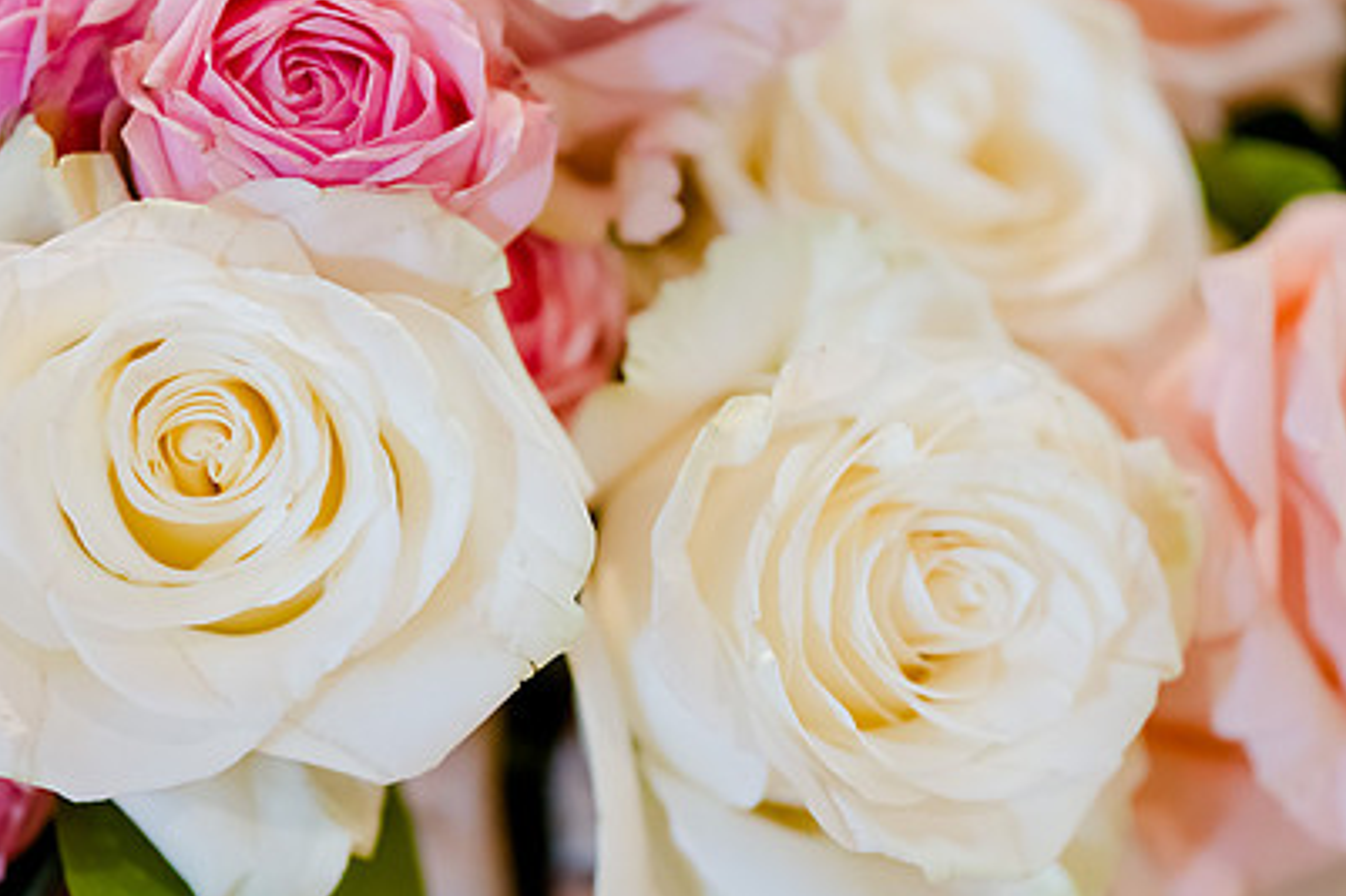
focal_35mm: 152
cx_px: 537
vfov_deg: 9.0
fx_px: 5680
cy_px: 455
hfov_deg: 13.5
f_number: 3
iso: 2500
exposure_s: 1/320
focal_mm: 105
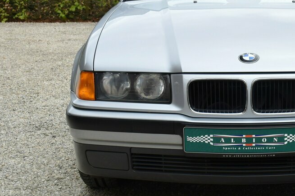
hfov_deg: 29.7
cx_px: 245
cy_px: 69
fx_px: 541
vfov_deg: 20.5
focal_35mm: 66
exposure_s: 1/250
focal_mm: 24
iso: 360
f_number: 5.6
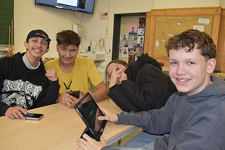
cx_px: 112
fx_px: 187
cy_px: 75
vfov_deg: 43.6
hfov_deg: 61.9
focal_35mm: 30
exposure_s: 1/100
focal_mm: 20
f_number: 5
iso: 800
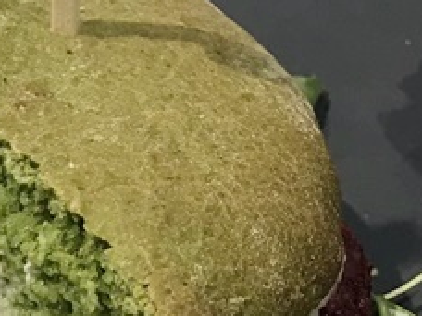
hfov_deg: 14.8
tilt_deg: -54.4
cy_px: 368
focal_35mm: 131
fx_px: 1597
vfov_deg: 11.1
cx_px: 401
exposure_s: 1/17
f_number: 1.8
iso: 50
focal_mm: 3.99
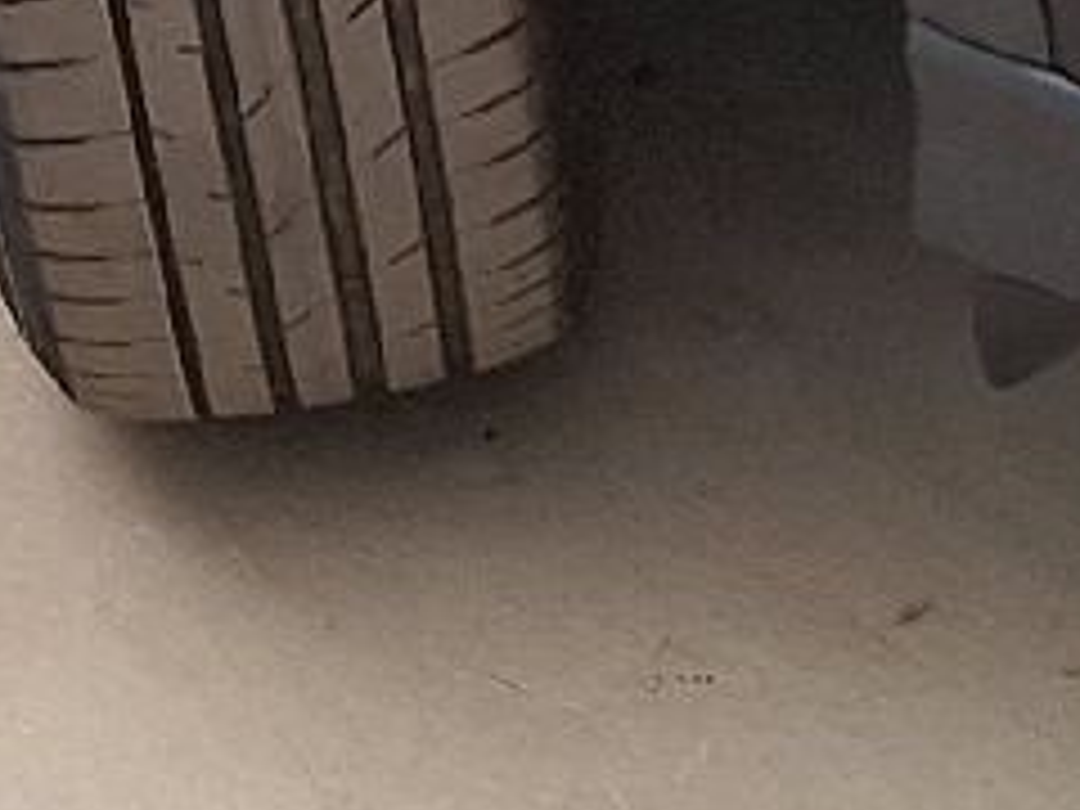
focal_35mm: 184
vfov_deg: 7.3
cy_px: -1422
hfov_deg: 10.6
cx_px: -230
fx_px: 5741
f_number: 1.8
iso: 50
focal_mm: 5.54
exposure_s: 1/100
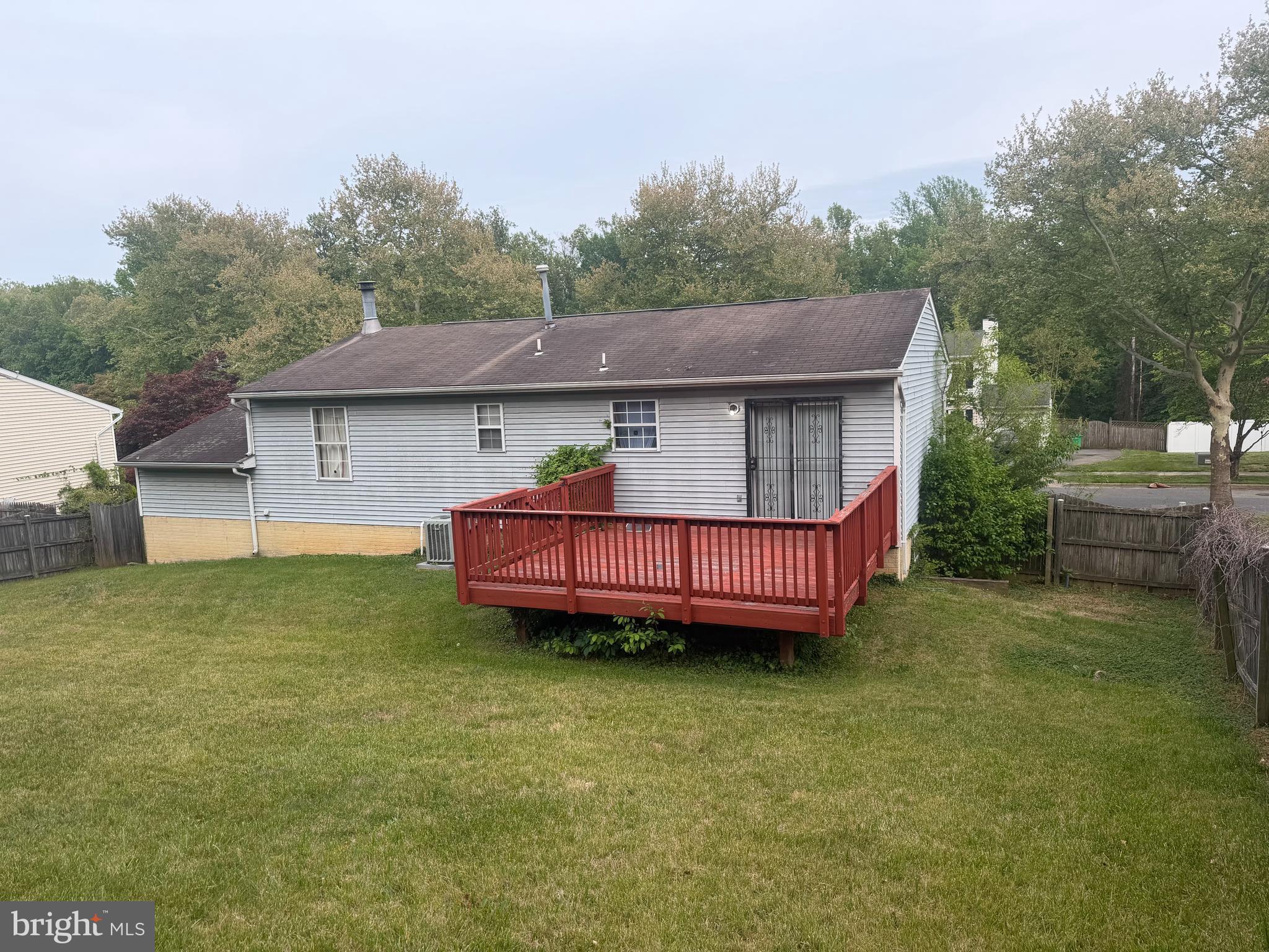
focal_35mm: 24
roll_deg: +3.4
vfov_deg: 56.8
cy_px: 476
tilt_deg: -6.9
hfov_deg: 71.6
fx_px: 880
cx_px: 634
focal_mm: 6.76
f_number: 1.78
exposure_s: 1/612
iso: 80
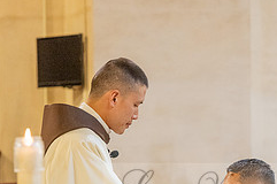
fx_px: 1890
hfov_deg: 8.4
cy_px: 190
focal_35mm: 246
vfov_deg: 5.6
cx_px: 203
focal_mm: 102
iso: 2000
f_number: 2.8
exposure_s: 1/200
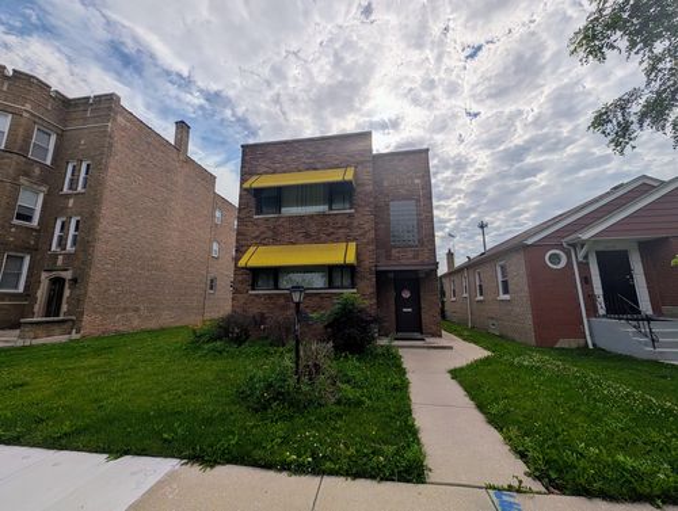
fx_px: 235
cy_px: 256
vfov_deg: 94.7
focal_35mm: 12
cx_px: 339
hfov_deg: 110.4
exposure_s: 1/8333
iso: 56
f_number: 1.7
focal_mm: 2.02
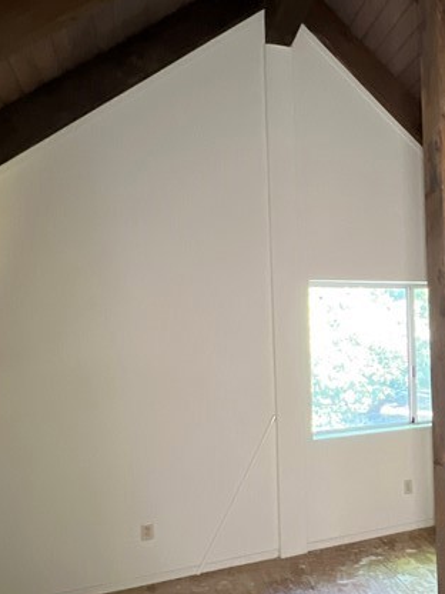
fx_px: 548
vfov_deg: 56.7
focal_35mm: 32
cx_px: 466
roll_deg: +3.7
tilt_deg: +2.7
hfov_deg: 38.1
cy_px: 331
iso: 500
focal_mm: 1.57
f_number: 1.8
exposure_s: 1/60
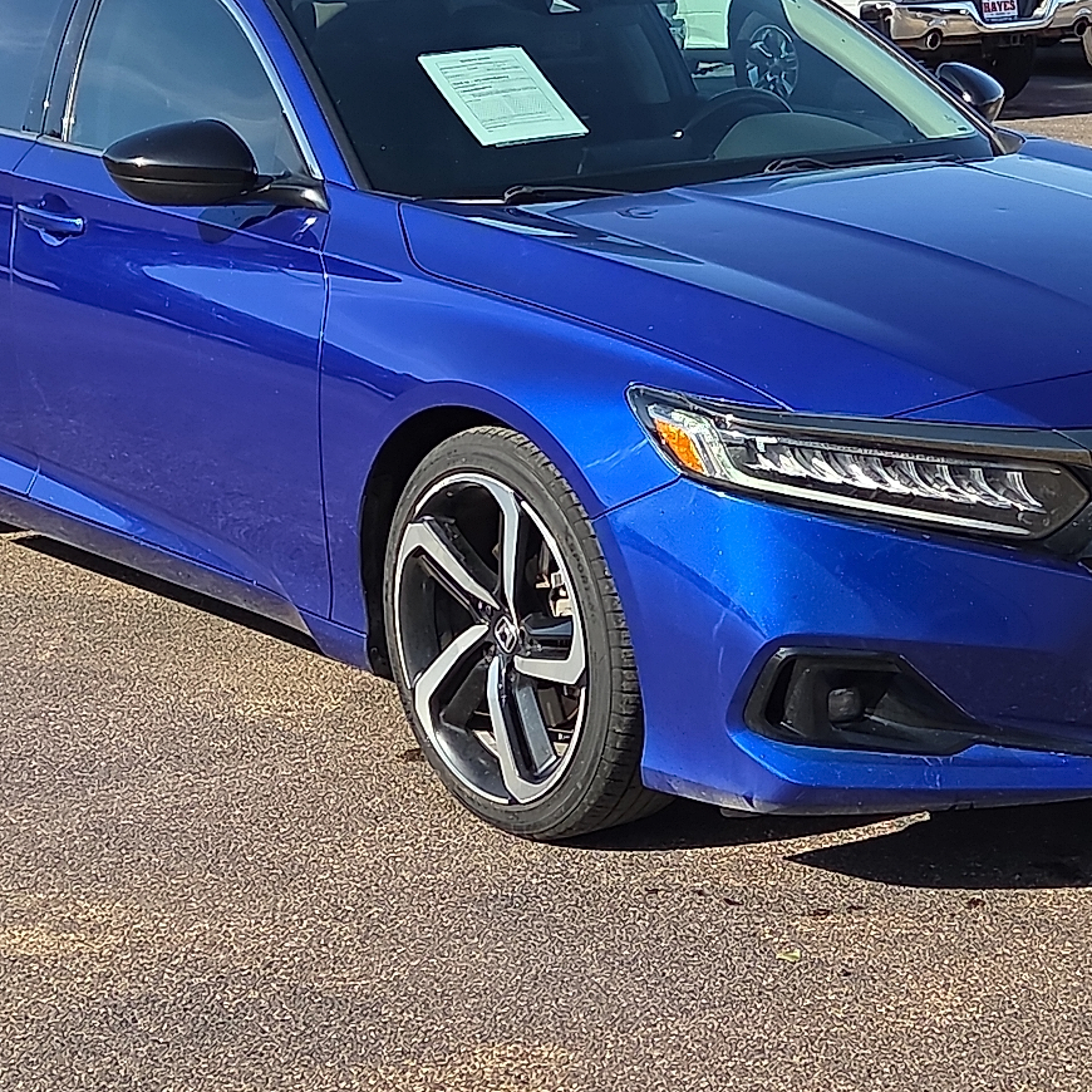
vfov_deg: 22.1
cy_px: 377
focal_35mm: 78
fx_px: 2784
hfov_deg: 22.2
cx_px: 591
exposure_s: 1/1250
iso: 25
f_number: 1.8
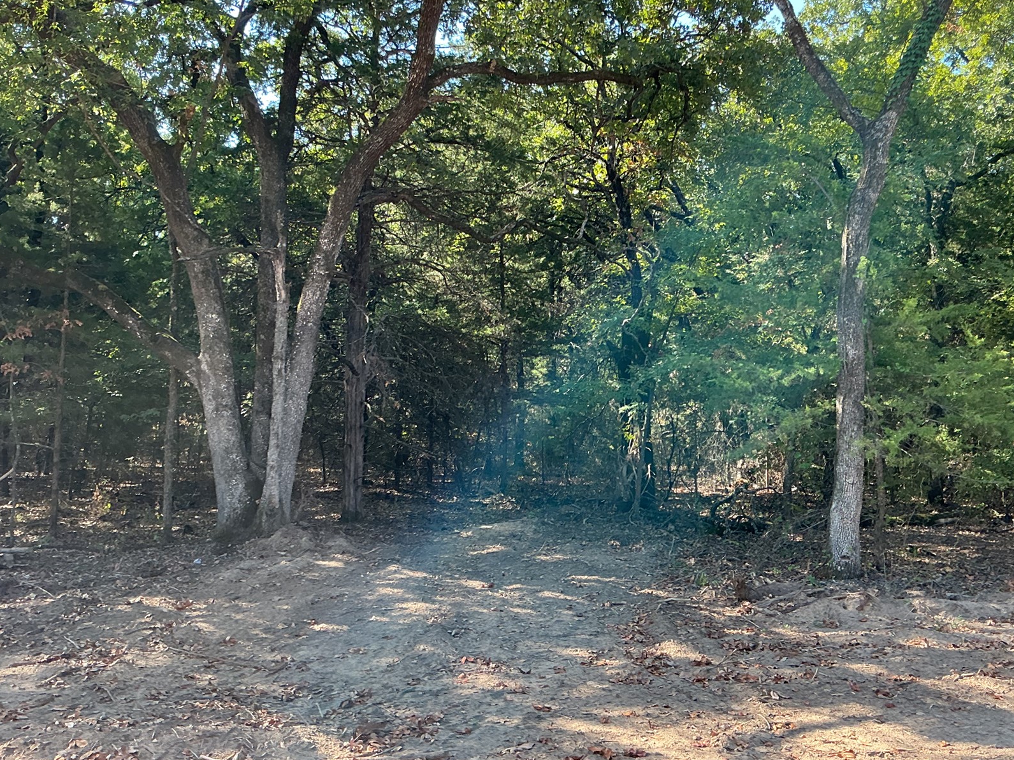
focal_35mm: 35
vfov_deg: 40.6
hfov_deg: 52.3
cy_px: 338
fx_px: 1025
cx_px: 597
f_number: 1.8
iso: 20
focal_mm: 3
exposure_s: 1/132
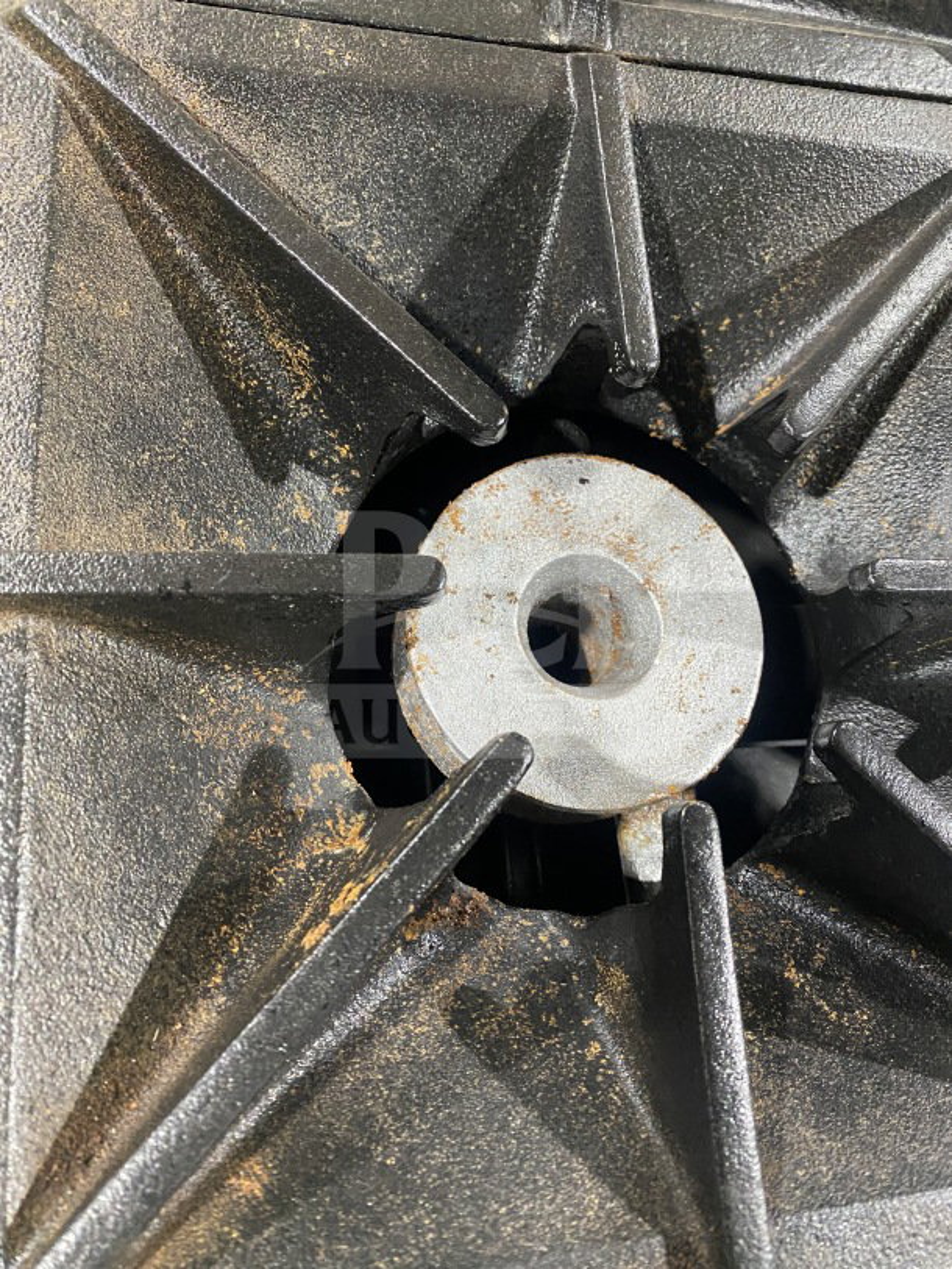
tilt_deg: -70.0
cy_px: 634
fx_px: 953
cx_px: 476
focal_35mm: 26
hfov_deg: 53.1
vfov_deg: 67.3
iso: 500
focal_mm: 4.25
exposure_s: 1/48
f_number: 1.8
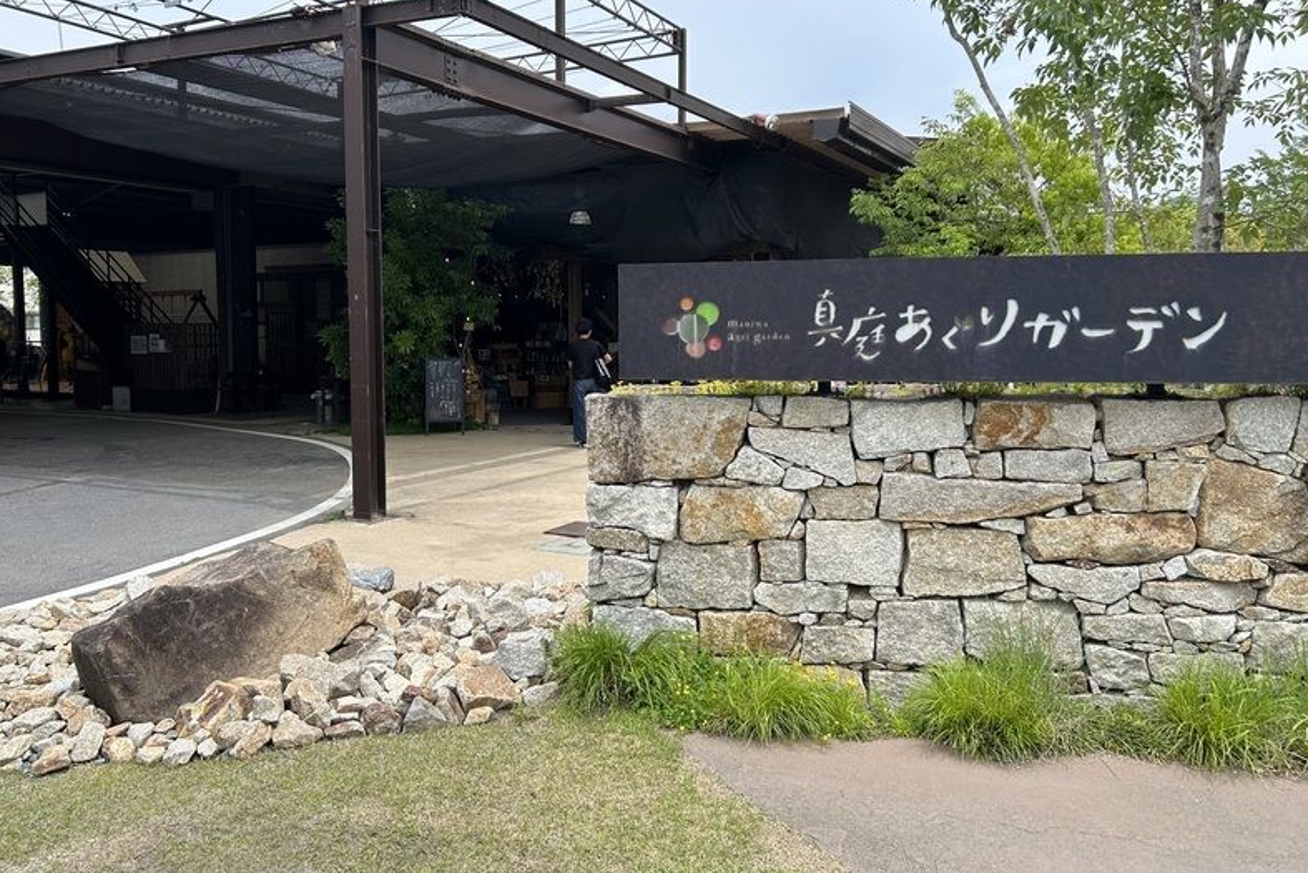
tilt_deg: -3.8
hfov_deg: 65.5
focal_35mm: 28
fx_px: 1017
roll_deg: +0.3
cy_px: 383
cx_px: 634
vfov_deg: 46.3
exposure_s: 1/2695
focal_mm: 5.7
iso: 50
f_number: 1.5
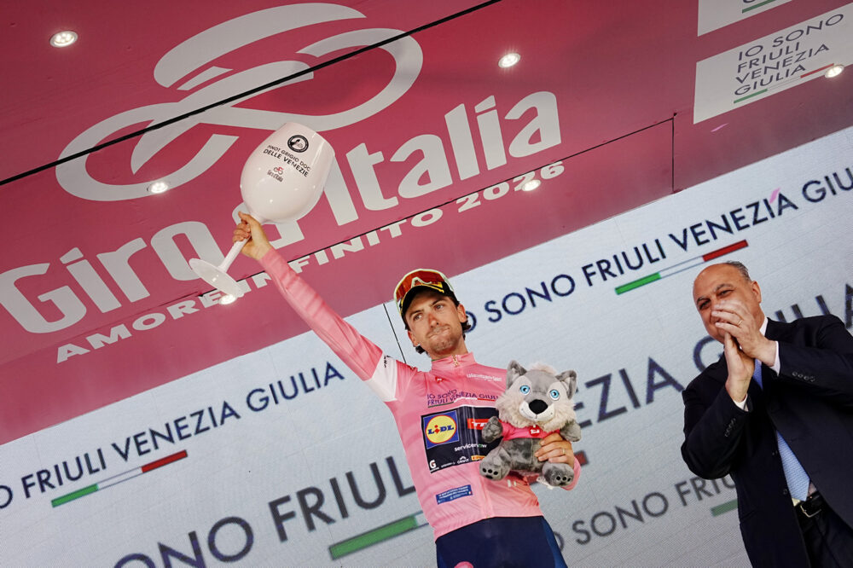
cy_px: 284
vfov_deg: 17.5
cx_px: 426
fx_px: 1847
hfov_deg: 26.0
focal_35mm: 78
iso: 800
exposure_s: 1/640
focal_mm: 52
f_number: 5
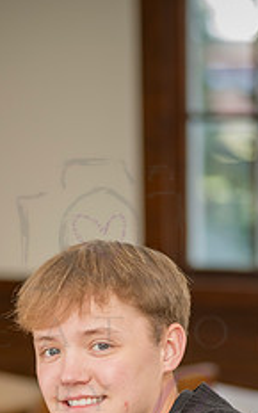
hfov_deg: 5.9
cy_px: 395
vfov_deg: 9.4
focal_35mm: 221
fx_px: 2486
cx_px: 107
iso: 800
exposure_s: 1/250
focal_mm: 112
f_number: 3.2
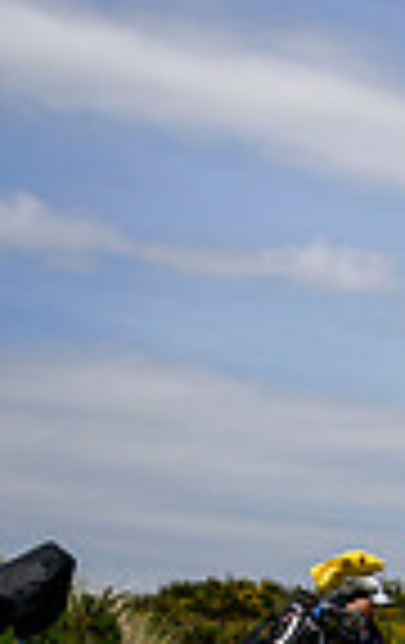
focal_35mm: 99
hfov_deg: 9.8
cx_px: 1251
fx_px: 1740
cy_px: 394
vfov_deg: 20.9
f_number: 4
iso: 250
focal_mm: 24
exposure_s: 1/3200
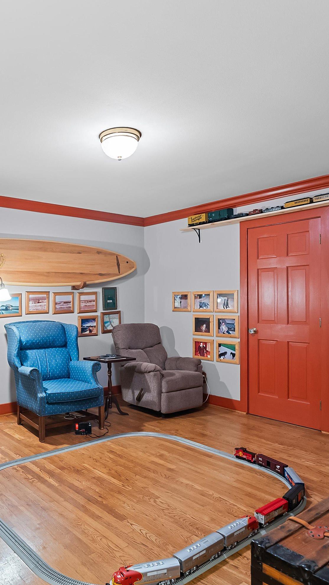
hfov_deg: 42.9
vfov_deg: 71.9
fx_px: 403
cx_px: 80
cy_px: 298
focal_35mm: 26
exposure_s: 1/1.67
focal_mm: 16
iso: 640
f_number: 7.1
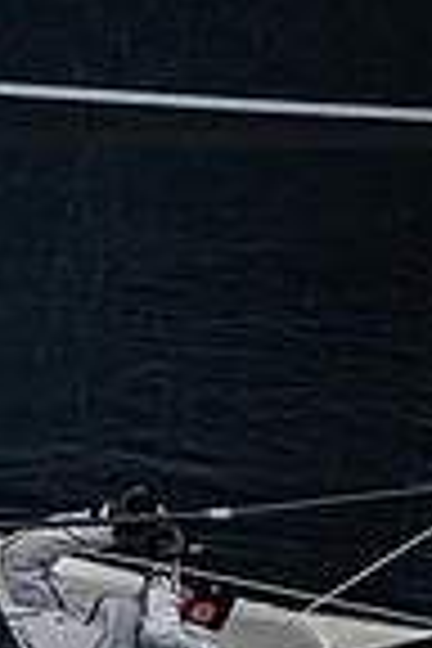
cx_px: -752
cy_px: 245
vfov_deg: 1.3
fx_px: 28924
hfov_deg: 0.9
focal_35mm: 1607
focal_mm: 400
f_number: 5.6
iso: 400
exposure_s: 1/5000
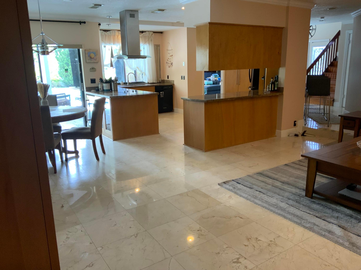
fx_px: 302
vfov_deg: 48.2
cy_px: 135
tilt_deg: -14.7
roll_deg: -0.8
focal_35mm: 29
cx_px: 180
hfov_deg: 61.7
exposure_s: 1/60
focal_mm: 3
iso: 100
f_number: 1.8
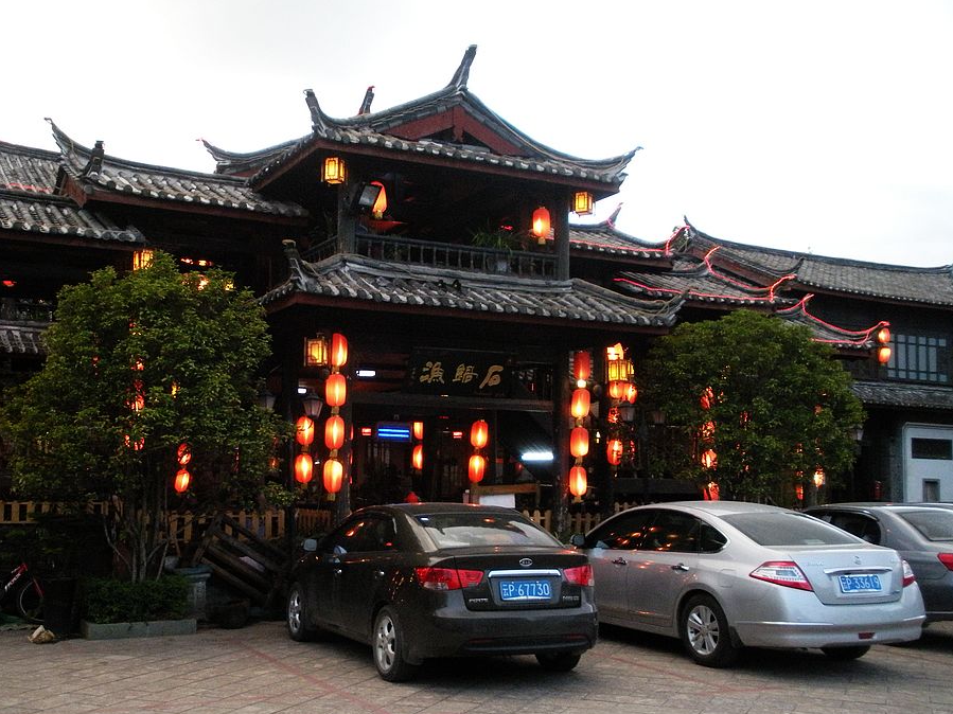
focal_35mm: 41
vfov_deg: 35.1
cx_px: 418
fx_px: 1129
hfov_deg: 45.7
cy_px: 387
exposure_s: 1/59
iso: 400
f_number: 3.5
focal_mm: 6.3
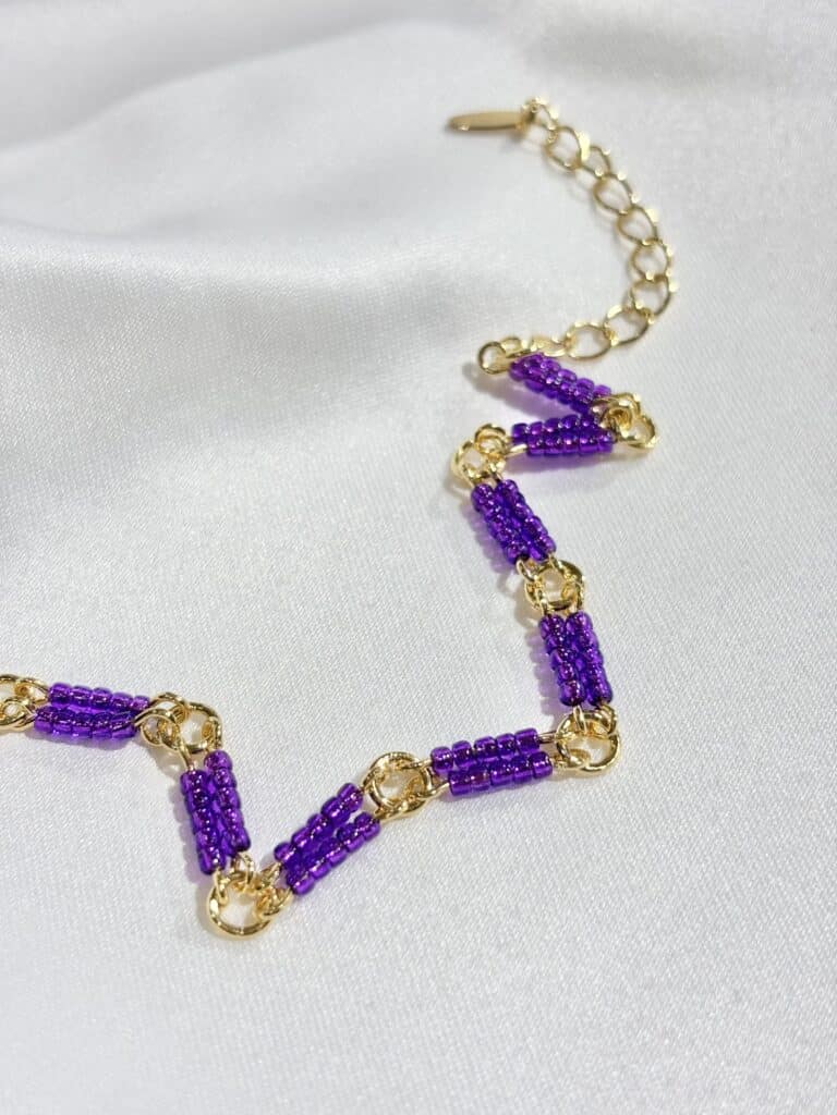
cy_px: 558
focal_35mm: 52
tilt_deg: -47.7
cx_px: 418
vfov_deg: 36.8
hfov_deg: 28.0
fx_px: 1676
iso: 32
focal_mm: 5.96
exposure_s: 1/301
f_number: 1.6
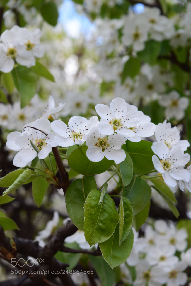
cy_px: 143
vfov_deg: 24.6
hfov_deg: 16.6
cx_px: 96
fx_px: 656
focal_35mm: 82
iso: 400
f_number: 10
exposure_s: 1/200
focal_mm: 55
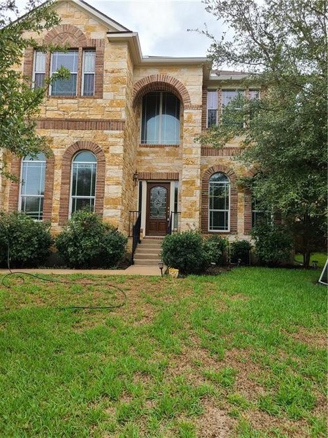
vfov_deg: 67.3
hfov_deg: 53.0
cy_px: 219
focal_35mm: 26
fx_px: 329
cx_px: 164
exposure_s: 1/509
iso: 40
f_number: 1.8
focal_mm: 5.4
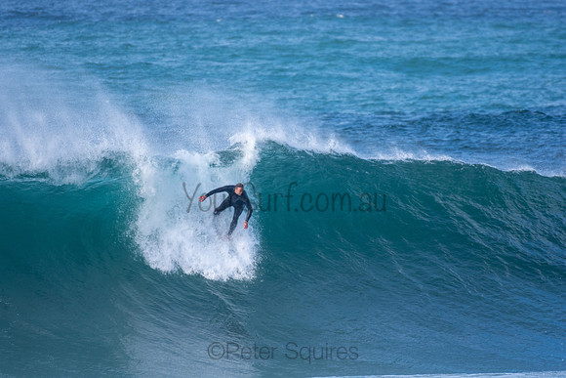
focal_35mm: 750
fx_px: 11794
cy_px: 189
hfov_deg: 2.7
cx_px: 283
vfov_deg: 1.8
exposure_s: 1/1250
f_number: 5.6
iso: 400
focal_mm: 500
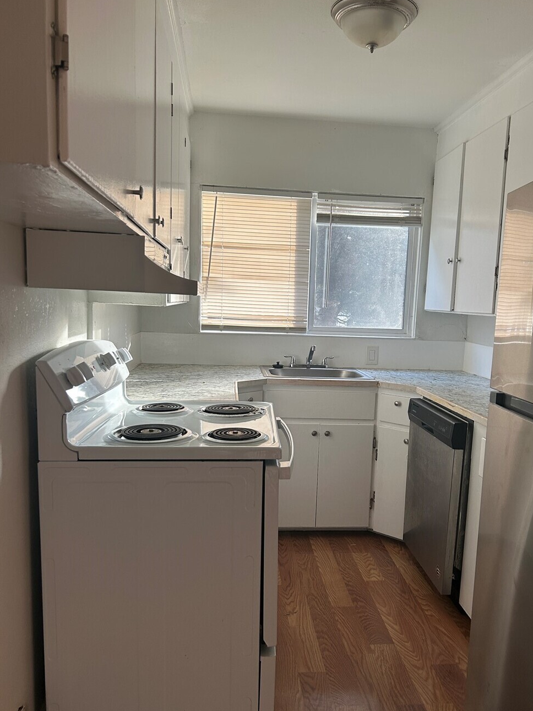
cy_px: 381
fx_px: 595
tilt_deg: -8.7
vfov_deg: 61.6
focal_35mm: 29
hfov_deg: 48.1
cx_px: 296
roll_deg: -1.7
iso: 100
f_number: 1.5
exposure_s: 1/121
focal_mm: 5.7
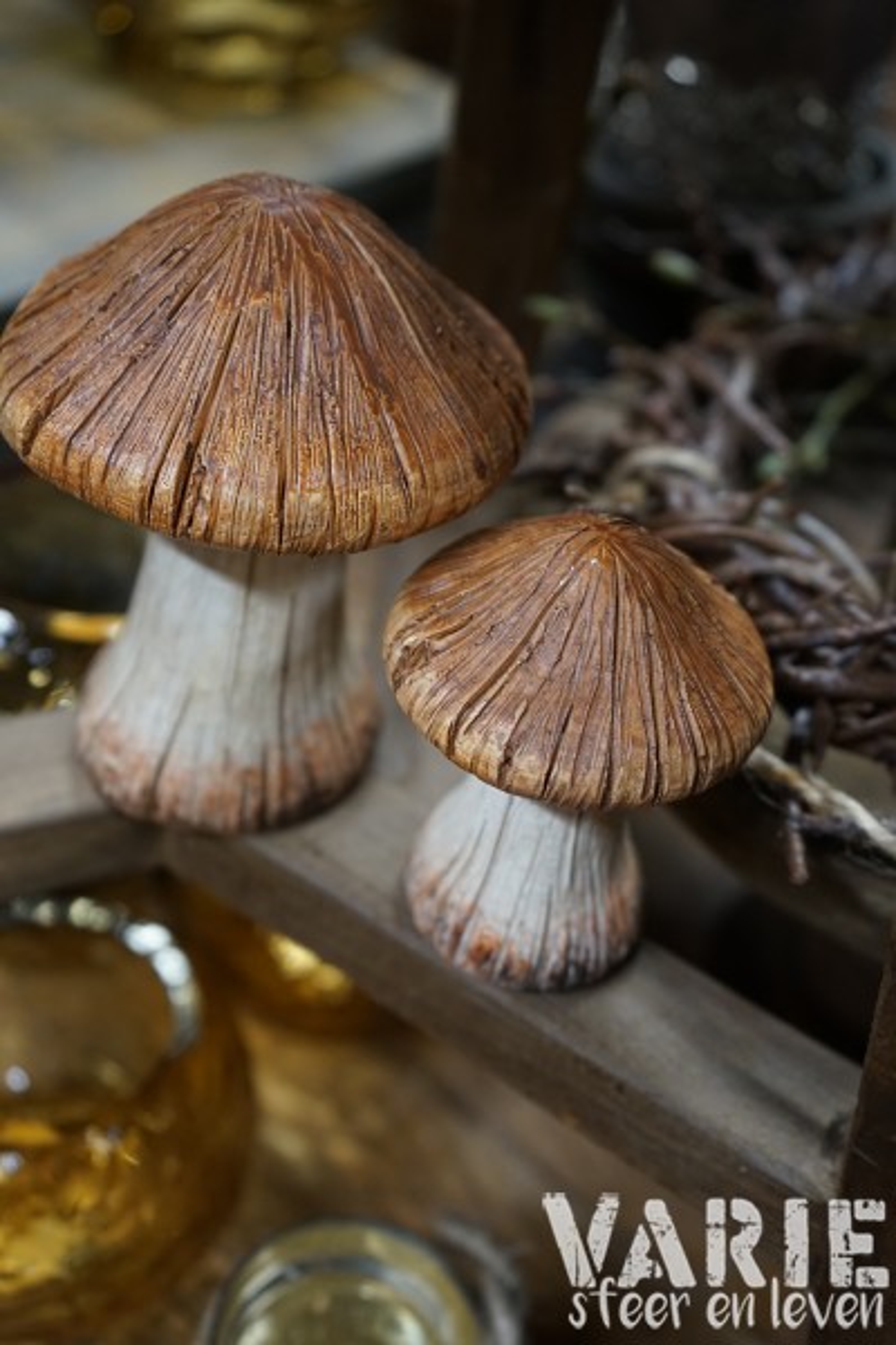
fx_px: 1493
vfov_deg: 48.5
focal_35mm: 40
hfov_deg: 33.4
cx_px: 448
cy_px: 672
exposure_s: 1/60
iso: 1600
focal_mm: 40
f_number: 4
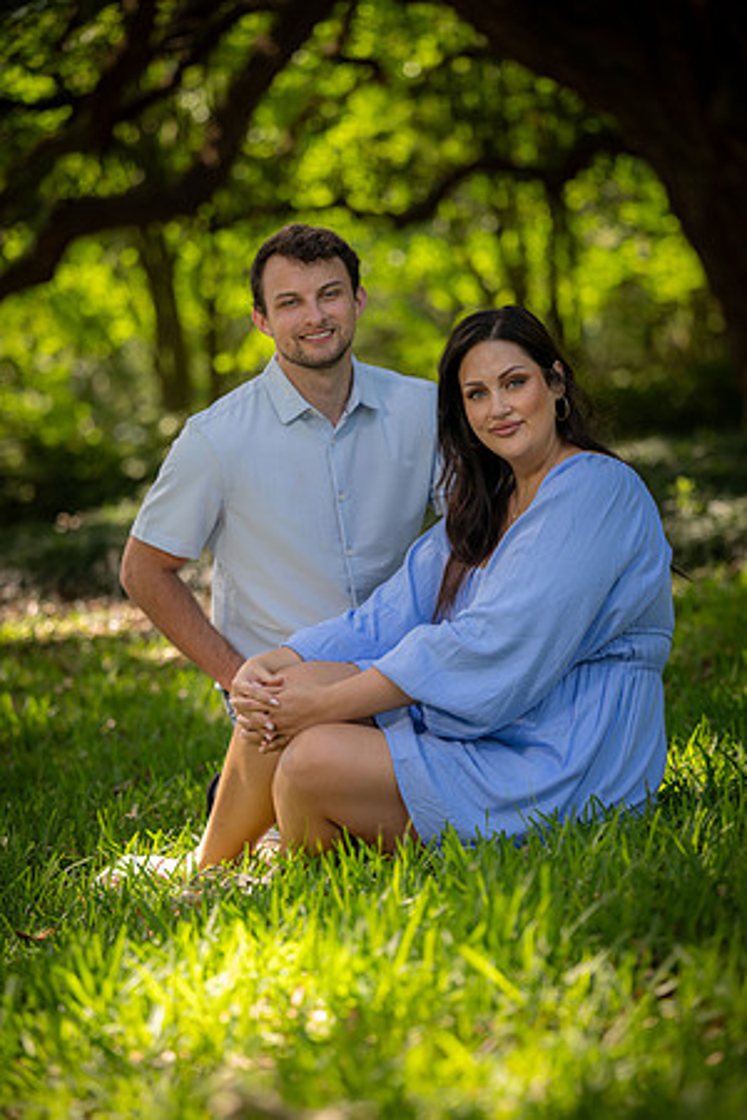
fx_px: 3019
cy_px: 560
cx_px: 374
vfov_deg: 21.0
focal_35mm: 97
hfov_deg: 14.1
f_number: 3.2
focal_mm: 97
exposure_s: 1/125
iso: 100
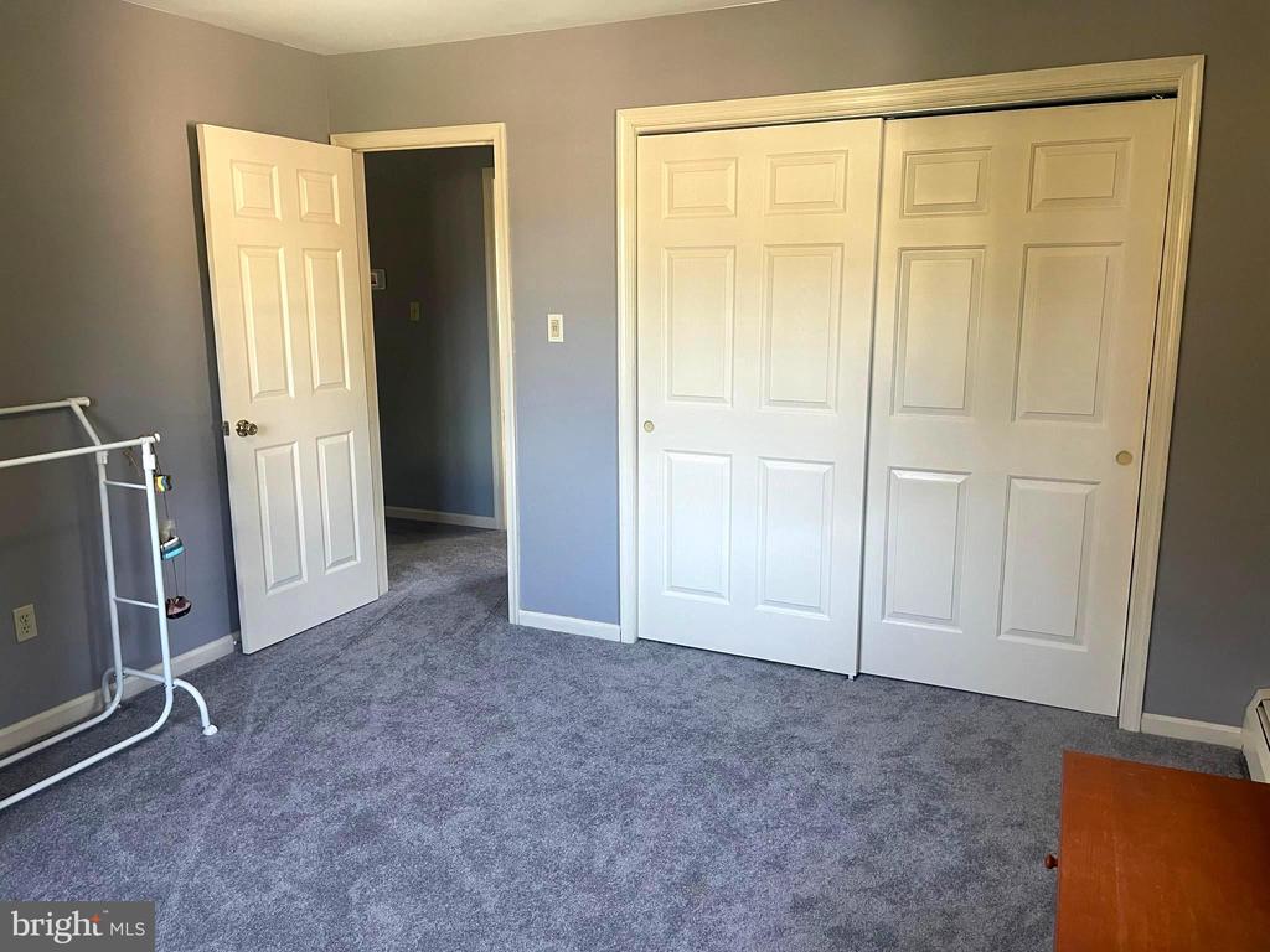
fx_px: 954
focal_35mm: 26
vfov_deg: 53.1
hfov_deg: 67.3
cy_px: 476
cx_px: 635
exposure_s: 1/68
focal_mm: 4.2
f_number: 1.6
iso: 125
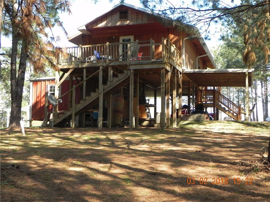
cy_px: 101
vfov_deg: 31.5
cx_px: 135
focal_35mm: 46
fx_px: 359
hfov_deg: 41.2
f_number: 4
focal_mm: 8.2
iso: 160
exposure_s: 1/142
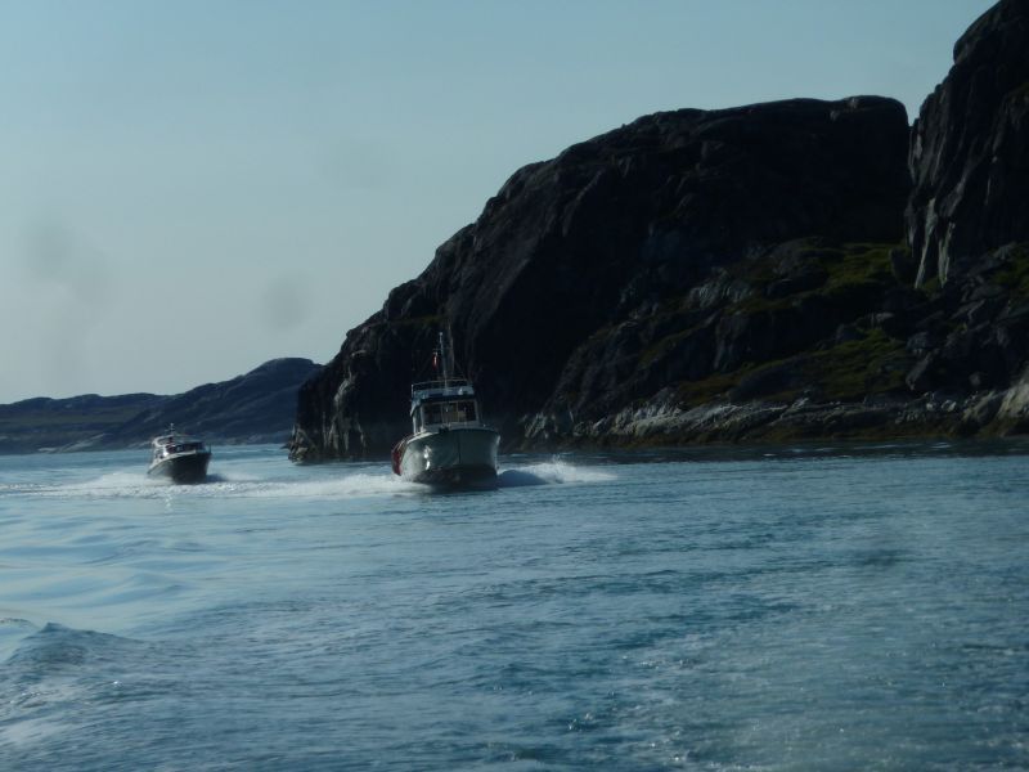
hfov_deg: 7.6
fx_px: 7729
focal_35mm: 260
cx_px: 514
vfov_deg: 5.7
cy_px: 386
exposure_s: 1/1300
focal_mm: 42.6
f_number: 6.3
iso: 80
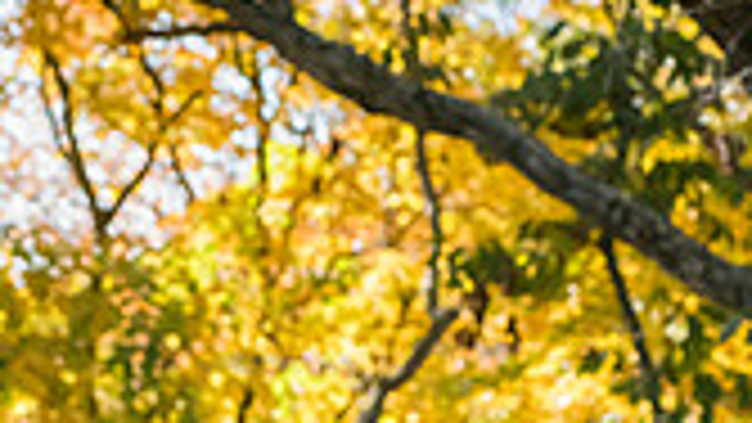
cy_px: 954
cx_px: 306
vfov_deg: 5.2
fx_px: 4507
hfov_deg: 9.5
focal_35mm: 226
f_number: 8
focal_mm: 80
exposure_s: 1/320
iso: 800
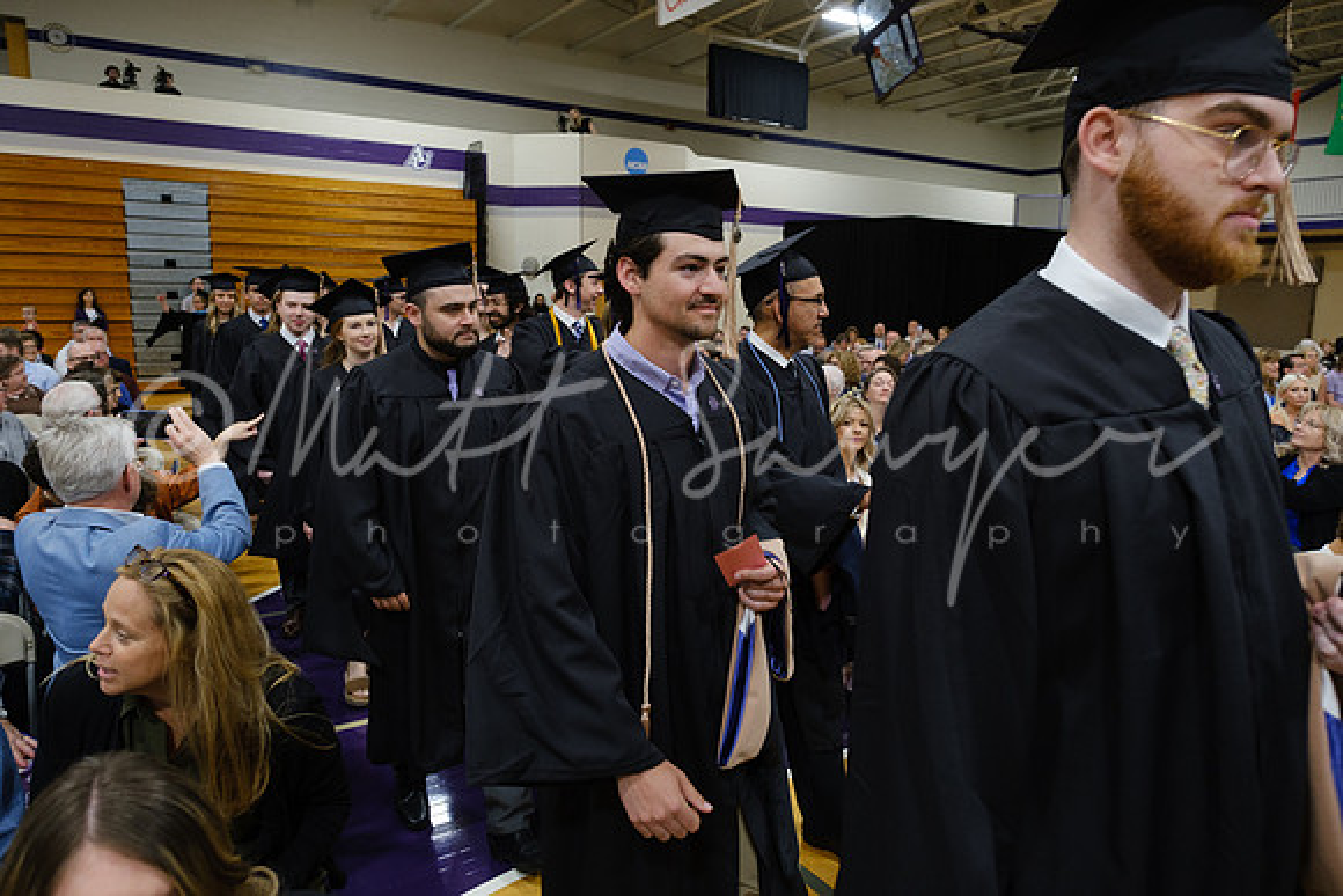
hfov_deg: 73.7
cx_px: 672
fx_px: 896
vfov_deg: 53.2
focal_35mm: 24
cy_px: 448
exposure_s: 1/100
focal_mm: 16
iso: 1250
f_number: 3.2
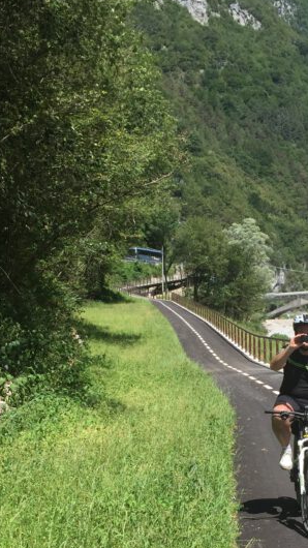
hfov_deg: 19.5
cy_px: 388
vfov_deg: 33.9
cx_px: 245
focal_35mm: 61
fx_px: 886
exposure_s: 1/1464
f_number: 2.2
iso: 32
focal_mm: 4.15
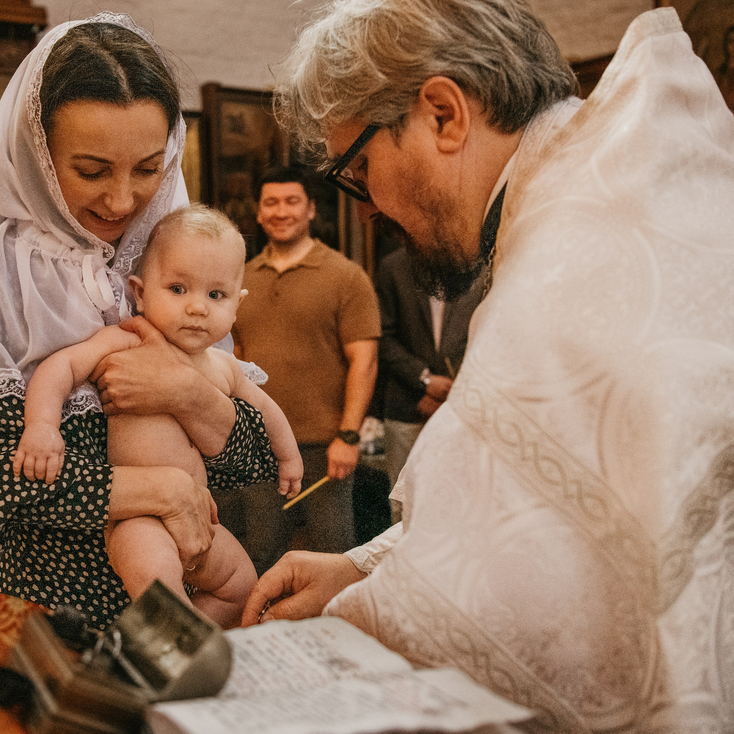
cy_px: 366
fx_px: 960
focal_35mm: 40
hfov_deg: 41.5
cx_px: 268
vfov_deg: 41.9
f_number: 3.2
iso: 2500
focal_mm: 29
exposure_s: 1/250
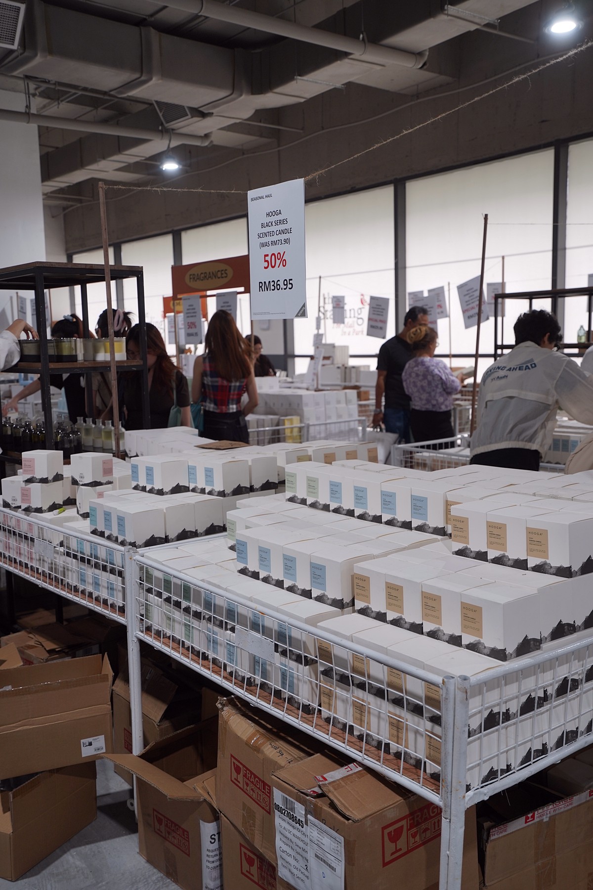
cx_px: 296
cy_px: 445
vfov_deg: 54.4
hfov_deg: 37.9
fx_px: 865
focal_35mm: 35
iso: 200
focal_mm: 35
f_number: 4
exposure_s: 1/60
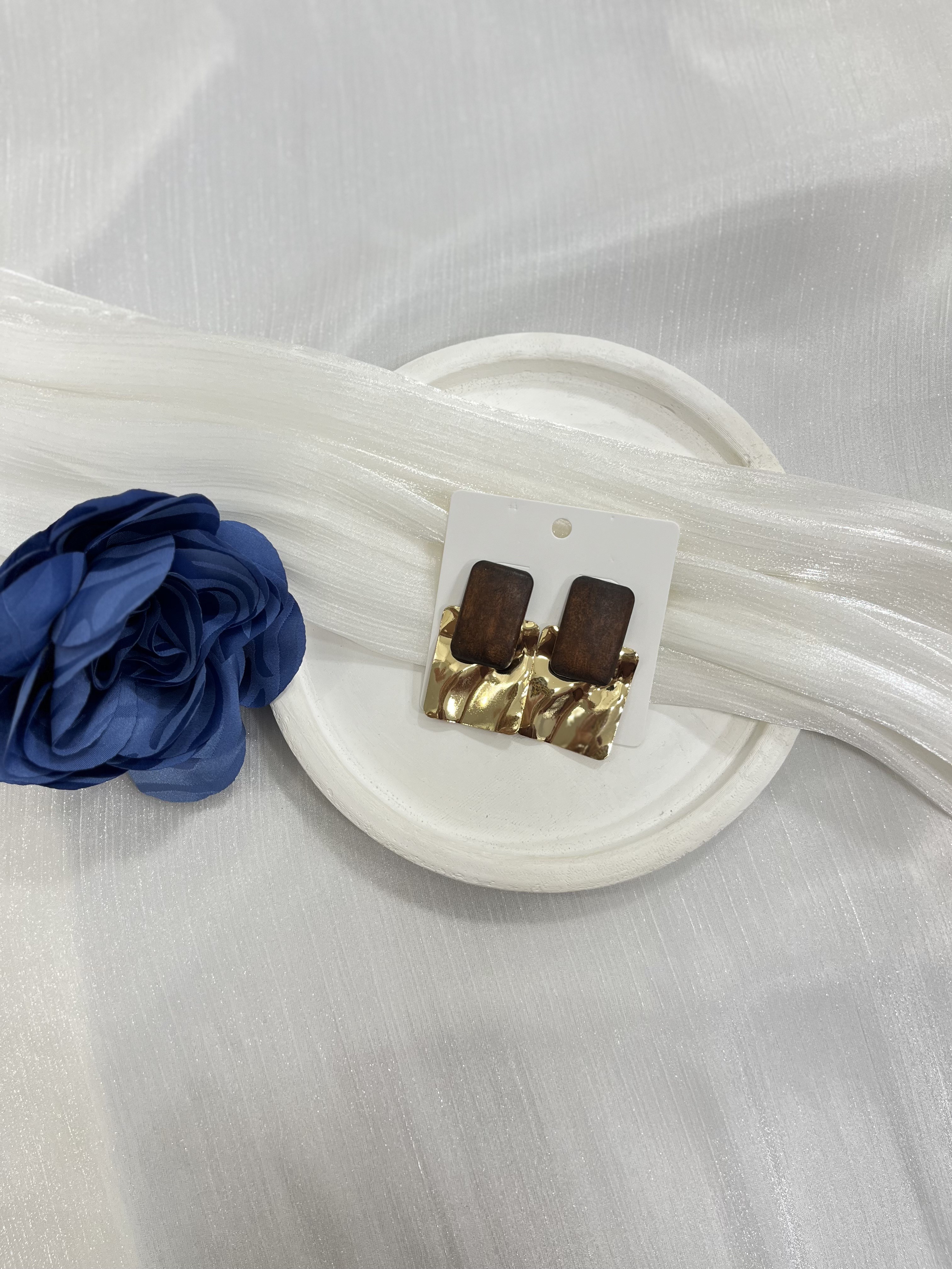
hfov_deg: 53.1
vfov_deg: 67.3
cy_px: 634
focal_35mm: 26
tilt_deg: -81.3
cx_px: 476
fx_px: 953
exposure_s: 1/100
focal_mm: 5.1
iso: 80
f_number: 1.6
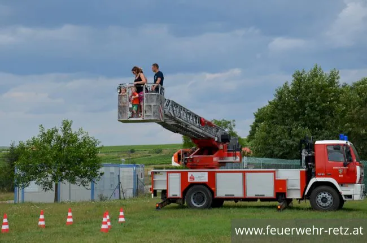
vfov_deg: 14.6
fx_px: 946
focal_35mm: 93
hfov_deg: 22.0
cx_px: 184
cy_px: 122
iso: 100
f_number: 8
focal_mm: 62
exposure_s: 1/250
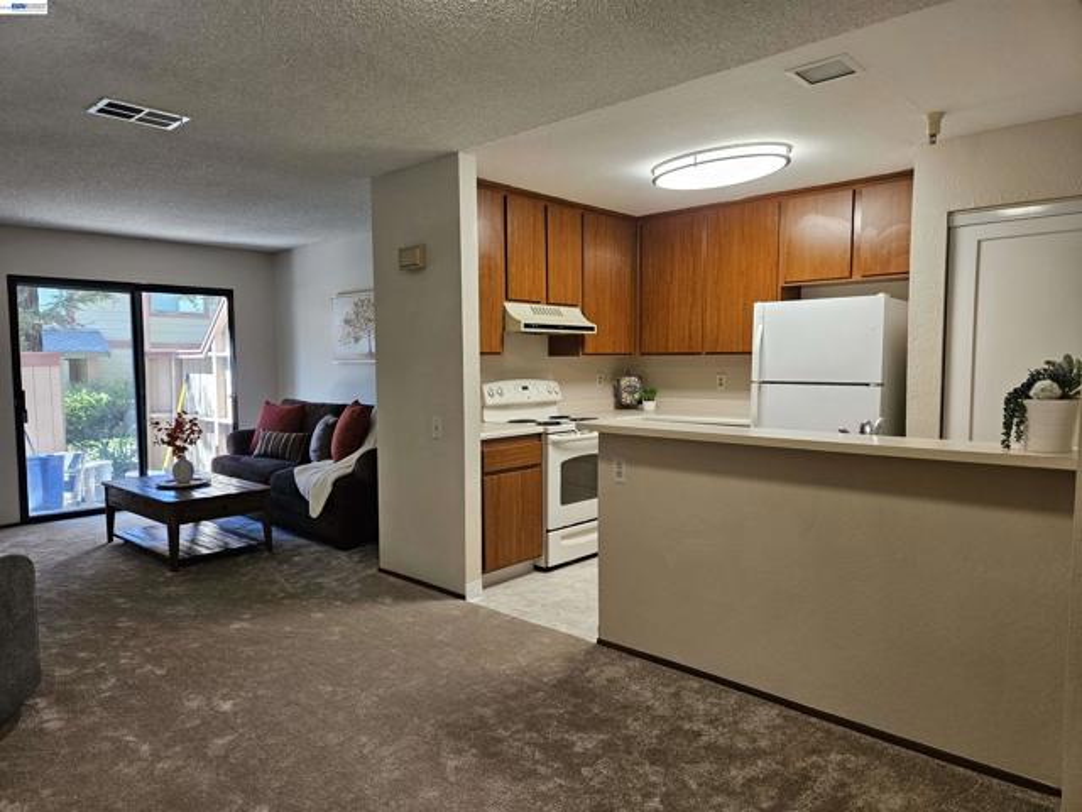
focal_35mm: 23
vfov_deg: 58.9
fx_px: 719
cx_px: 541
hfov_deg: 73.9
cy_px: 406
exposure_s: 1/120
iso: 200
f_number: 1.8
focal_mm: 5.4
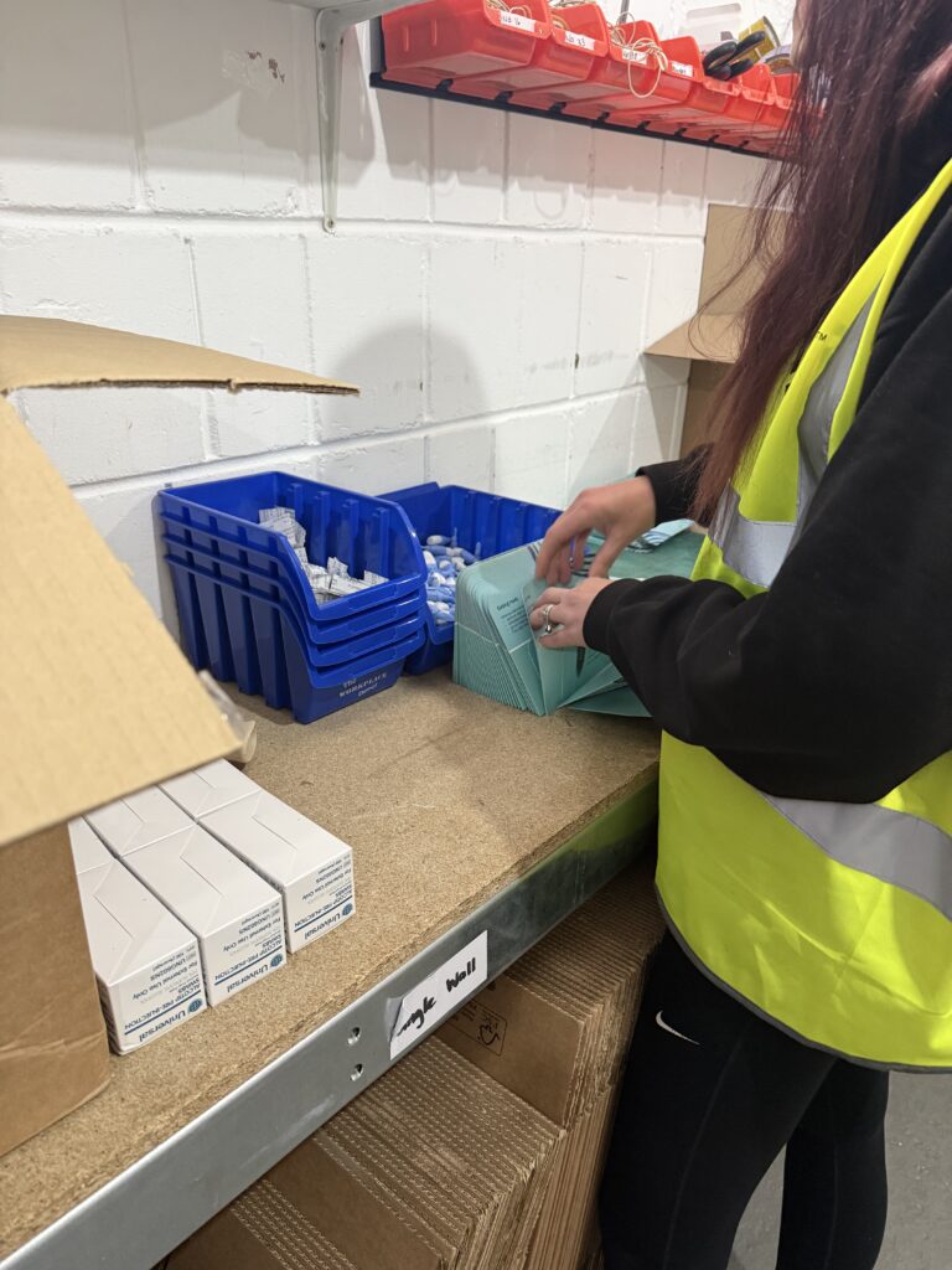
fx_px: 880
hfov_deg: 56.8
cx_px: 476
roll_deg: -2.1
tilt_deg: -23.5
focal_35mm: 24
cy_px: 635
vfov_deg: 71.6
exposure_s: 1/50
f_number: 1.78
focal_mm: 6.76
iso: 320
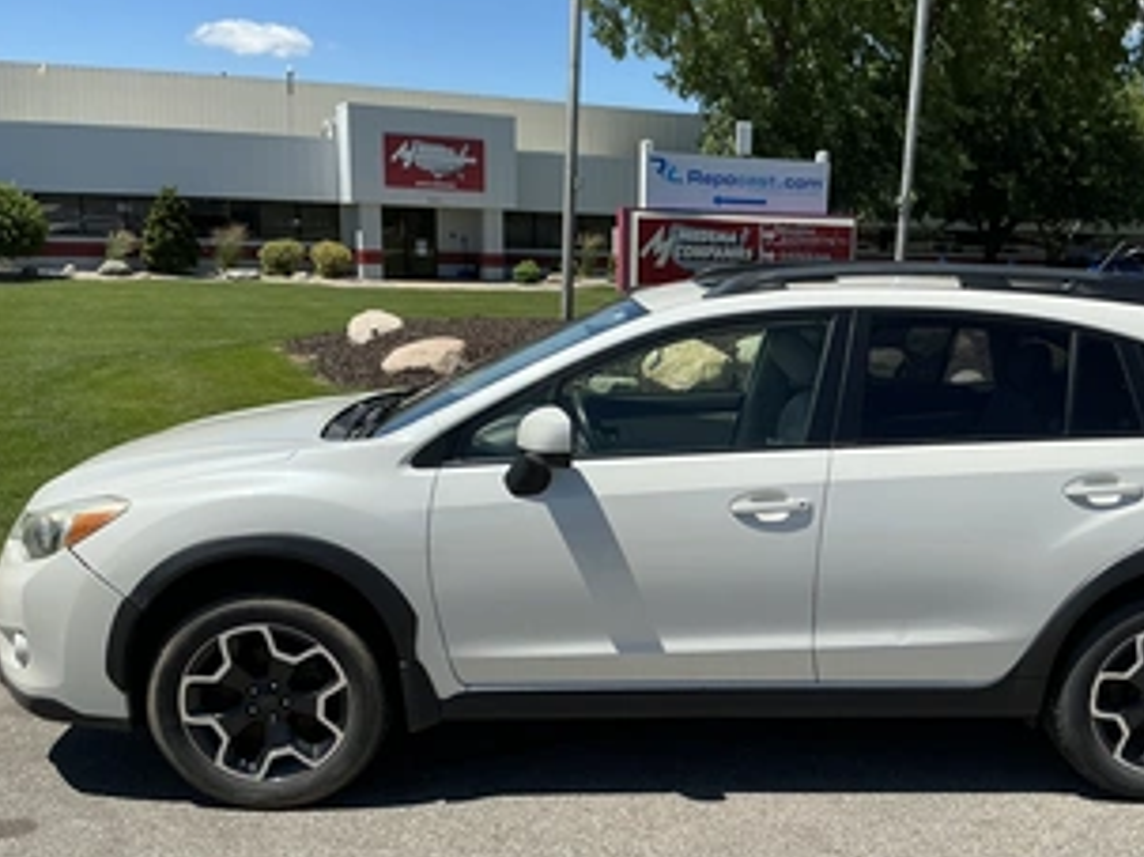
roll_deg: -1.7
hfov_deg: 49.7
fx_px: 1222
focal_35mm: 37
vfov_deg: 38.4
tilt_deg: -12.5
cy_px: 536
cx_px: 706
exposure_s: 1/2538
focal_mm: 3
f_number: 1.8
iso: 25
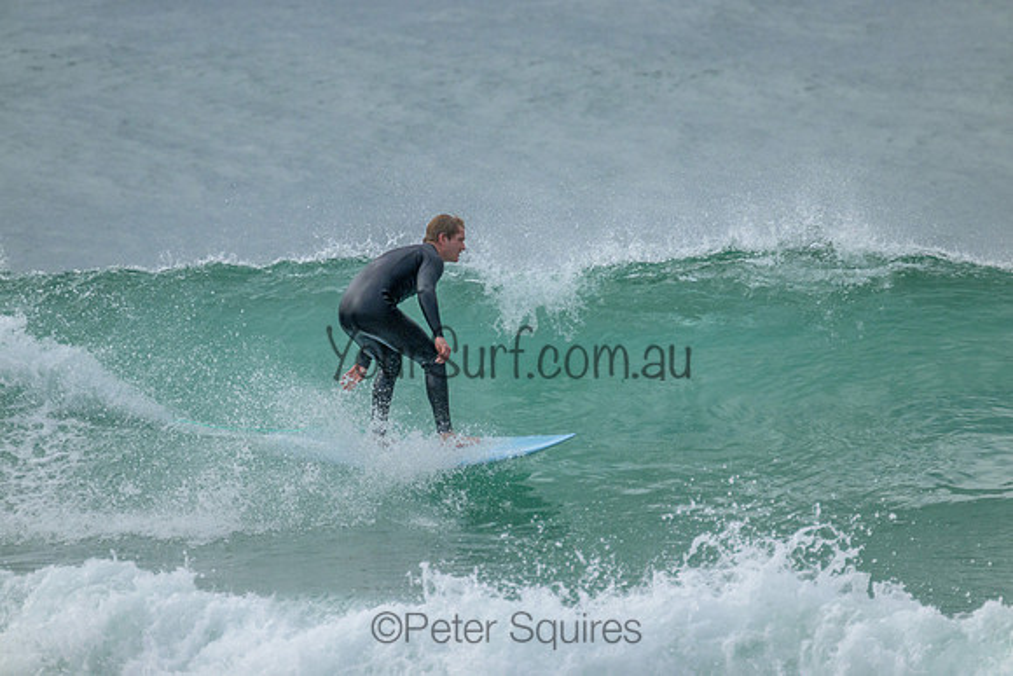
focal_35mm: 800
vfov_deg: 1.7
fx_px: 22515
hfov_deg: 2.6
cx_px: 506
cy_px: 338
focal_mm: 800
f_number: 11
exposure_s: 1/1600
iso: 2200
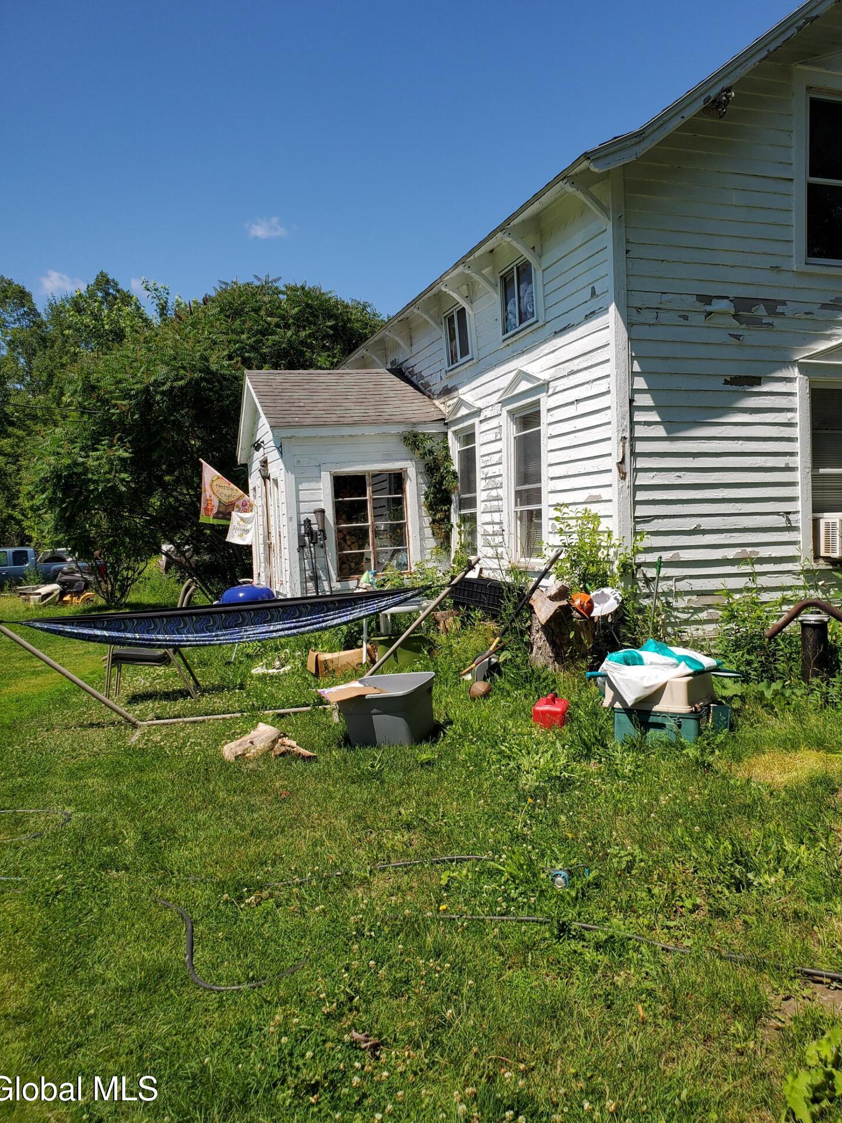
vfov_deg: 65.3
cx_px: 423
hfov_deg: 51.3
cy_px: 559
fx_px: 876
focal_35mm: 27
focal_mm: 4.3
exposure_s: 1/1930
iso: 50
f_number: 2.4
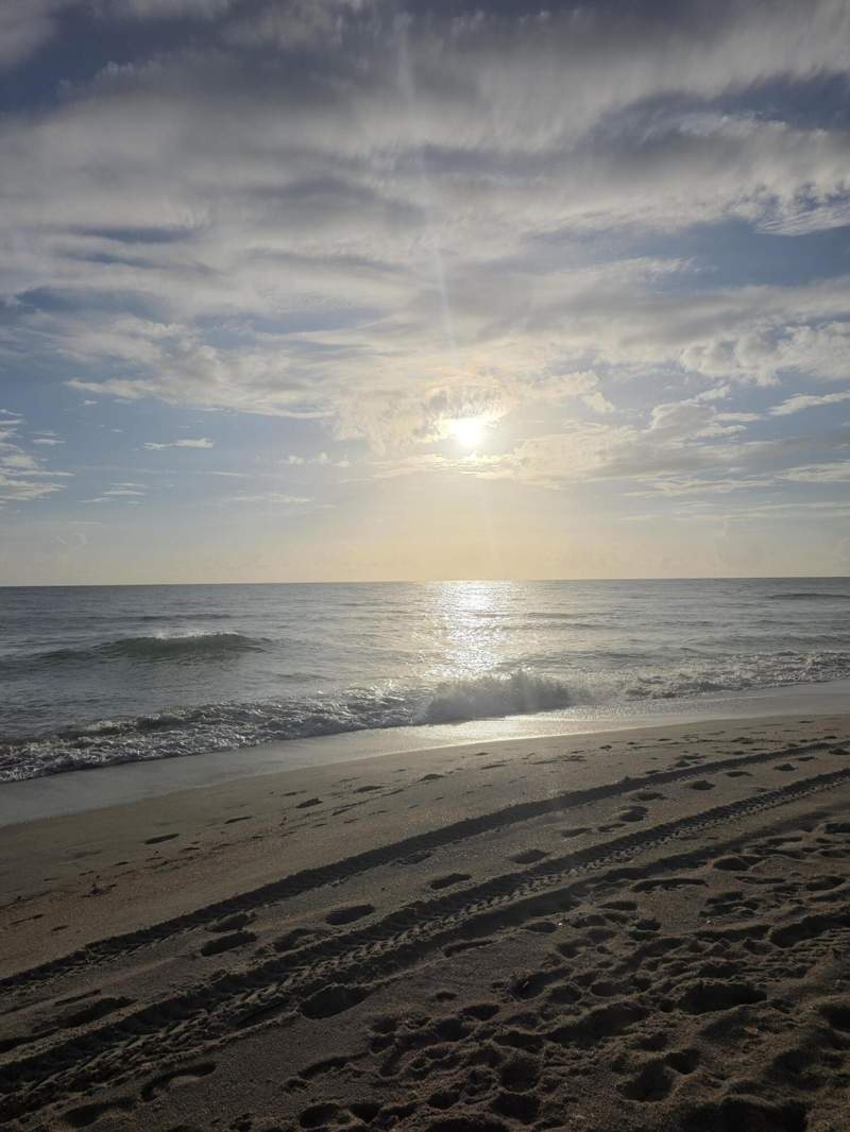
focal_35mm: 23
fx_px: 753
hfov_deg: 58.9
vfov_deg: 73.9
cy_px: 566
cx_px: 425
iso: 12
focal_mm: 6.25
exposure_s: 1/7944
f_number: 1.7
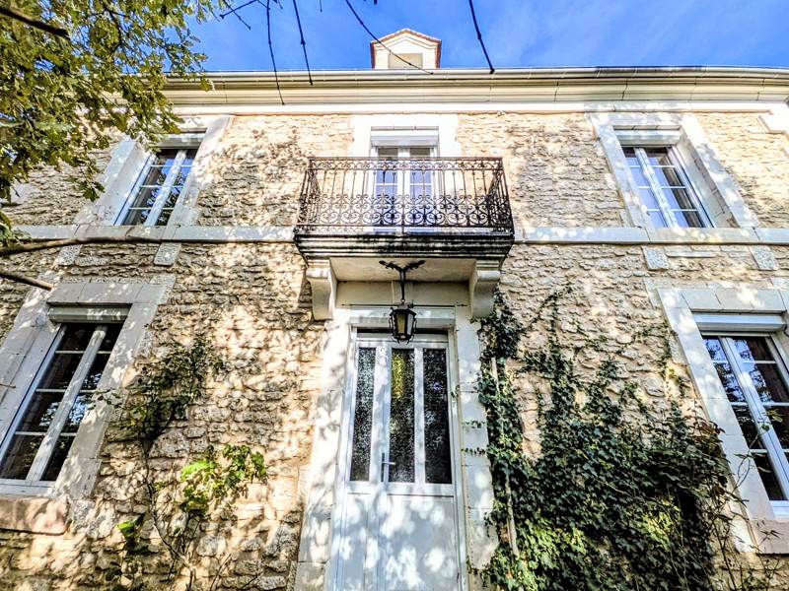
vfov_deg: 85.7
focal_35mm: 14
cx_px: 394
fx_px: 319
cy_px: 296
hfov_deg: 102.1
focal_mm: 1.85
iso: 52
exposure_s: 1/3205
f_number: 2.2
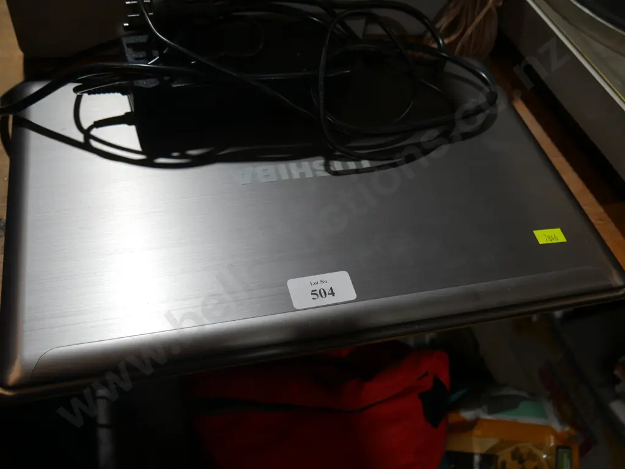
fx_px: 614
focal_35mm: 34
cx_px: 312
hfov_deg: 53.9
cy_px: 234
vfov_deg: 41.8
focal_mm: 17
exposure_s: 1/125
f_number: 4
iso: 200
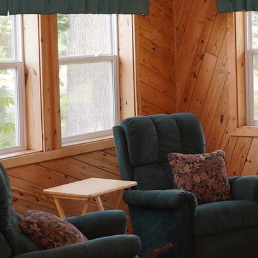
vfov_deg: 15.9
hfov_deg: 15.6
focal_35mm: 109
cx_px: 278
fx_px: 919
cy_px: 75
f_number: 4
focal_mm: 24
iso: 250
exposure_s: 1/60
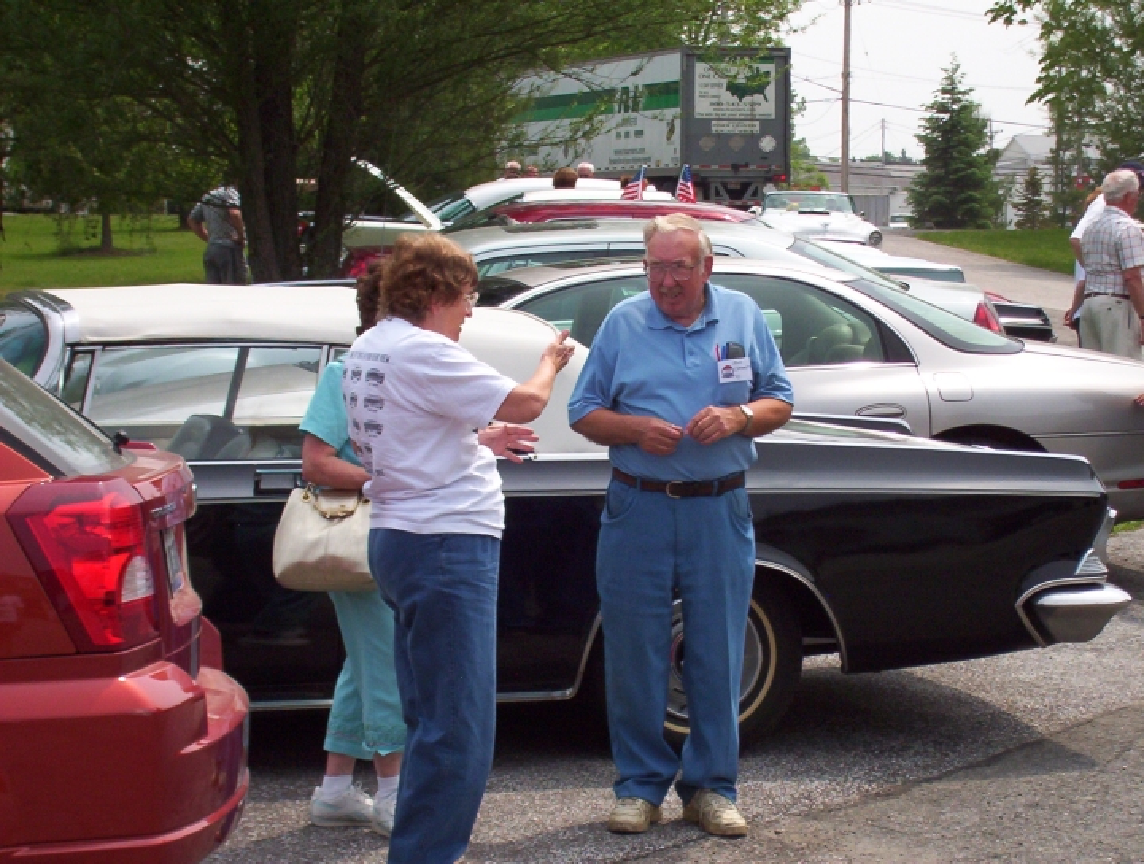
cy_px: 432
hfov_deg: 18.2
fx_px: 3579
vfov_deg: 13.8
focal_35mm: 108
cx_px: 572
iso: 100
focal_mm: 16.61
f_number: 4.72
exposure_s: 1/976
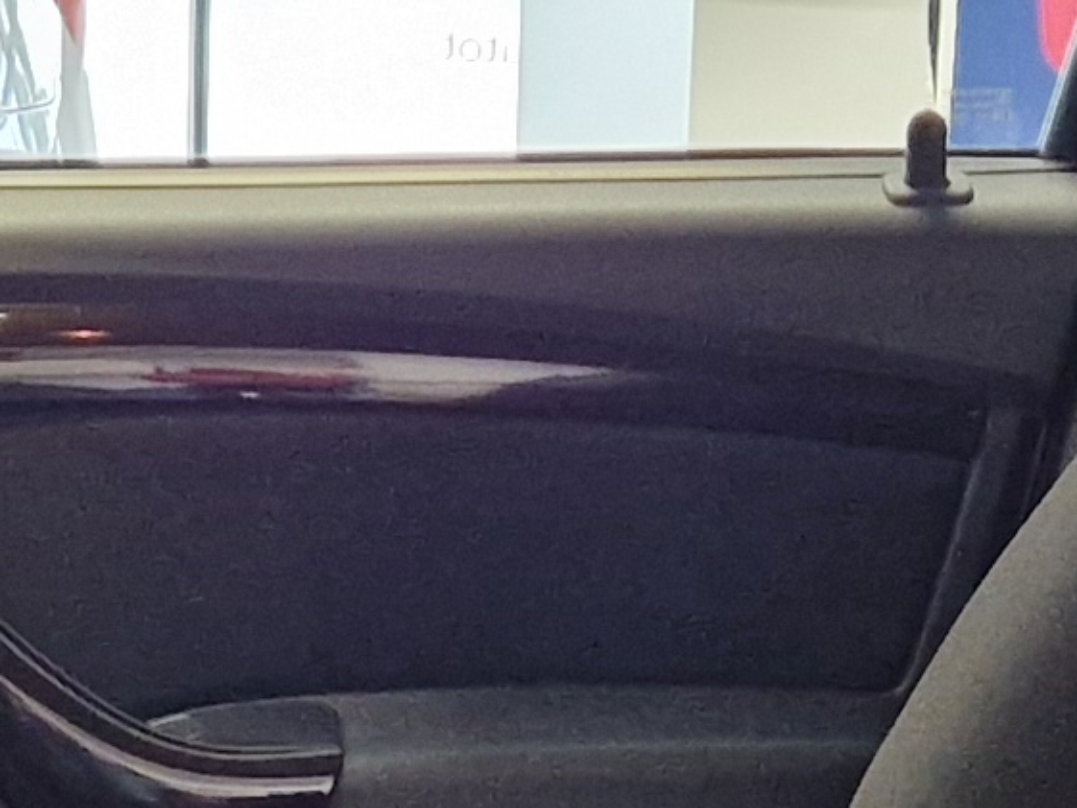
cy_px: 1397
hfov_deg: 12.0
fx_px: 5104
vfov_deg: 8.7
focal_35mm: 164
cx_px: 701
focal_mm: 5.4
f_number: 1.8
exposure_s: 1/100
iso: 400
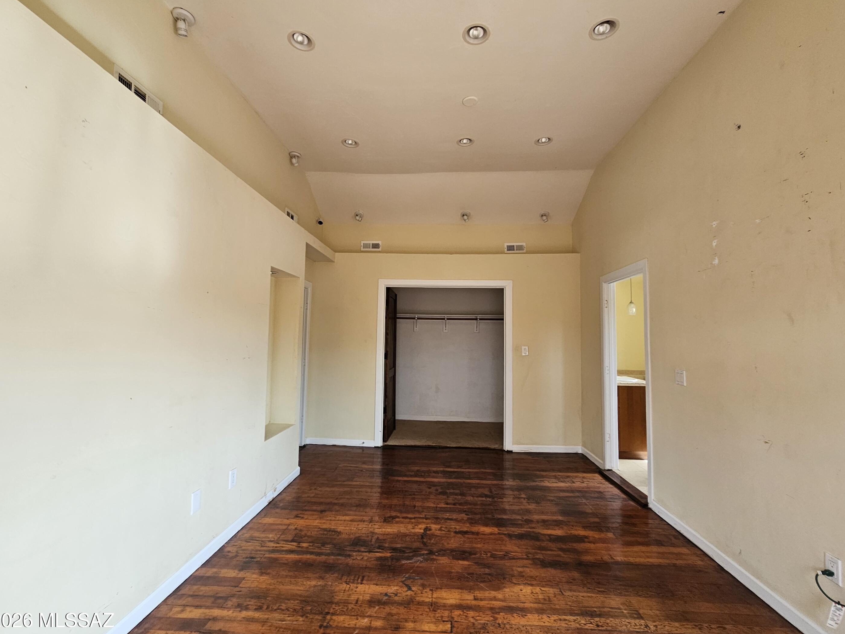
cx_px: 430
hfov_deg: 102.1
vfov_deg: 85.7
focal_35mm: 14
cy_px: 310
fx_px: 342
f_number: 2.2
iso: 64
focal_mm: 2.2
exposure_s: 1/60
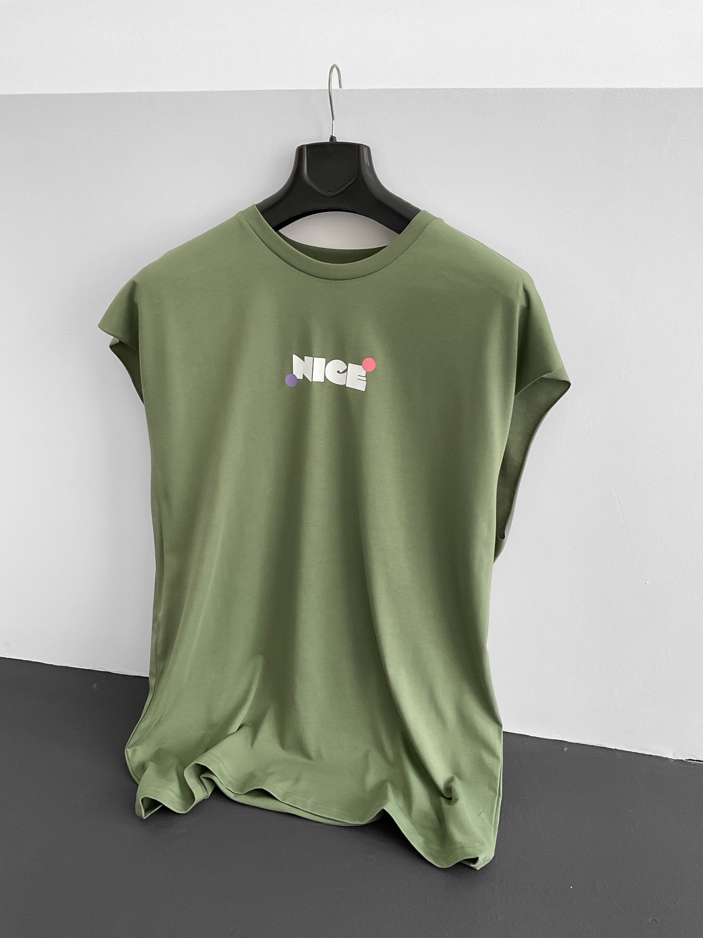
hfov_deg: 48.2
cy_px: 469
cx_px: 352
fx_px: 785
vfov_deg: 61.7
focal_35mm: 29
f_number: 1.8
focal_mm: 3
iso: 64
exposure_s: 1/120
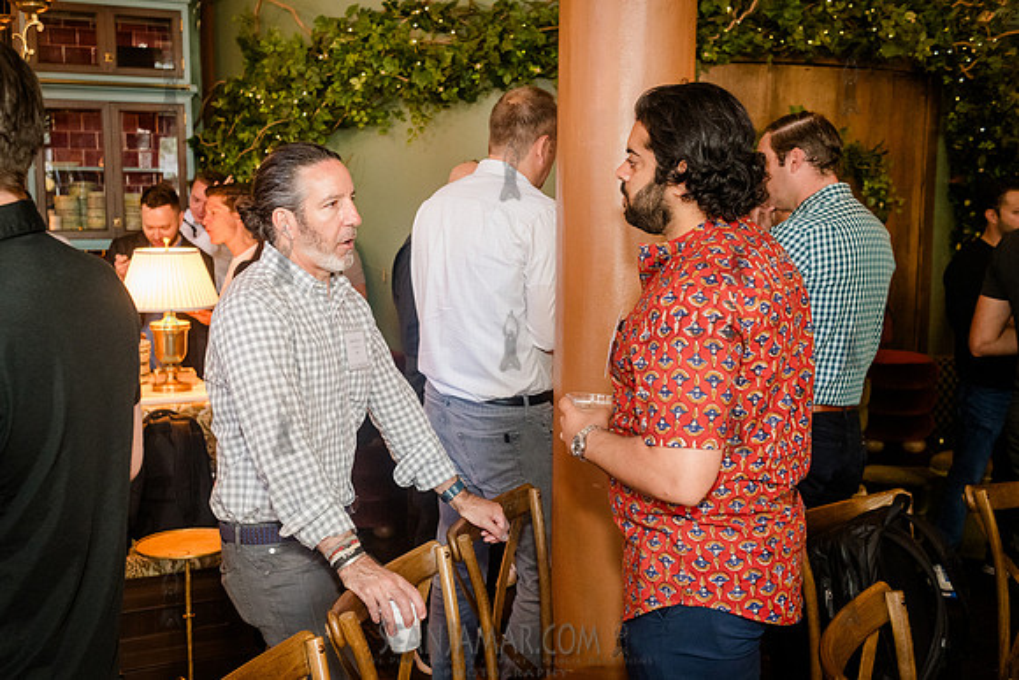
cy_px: 365
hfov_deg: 50.0
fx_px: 1090
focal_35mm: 38
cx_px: 460
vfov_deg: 34.6
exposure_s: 1/200
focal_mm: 35
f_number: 4.5
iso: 4000
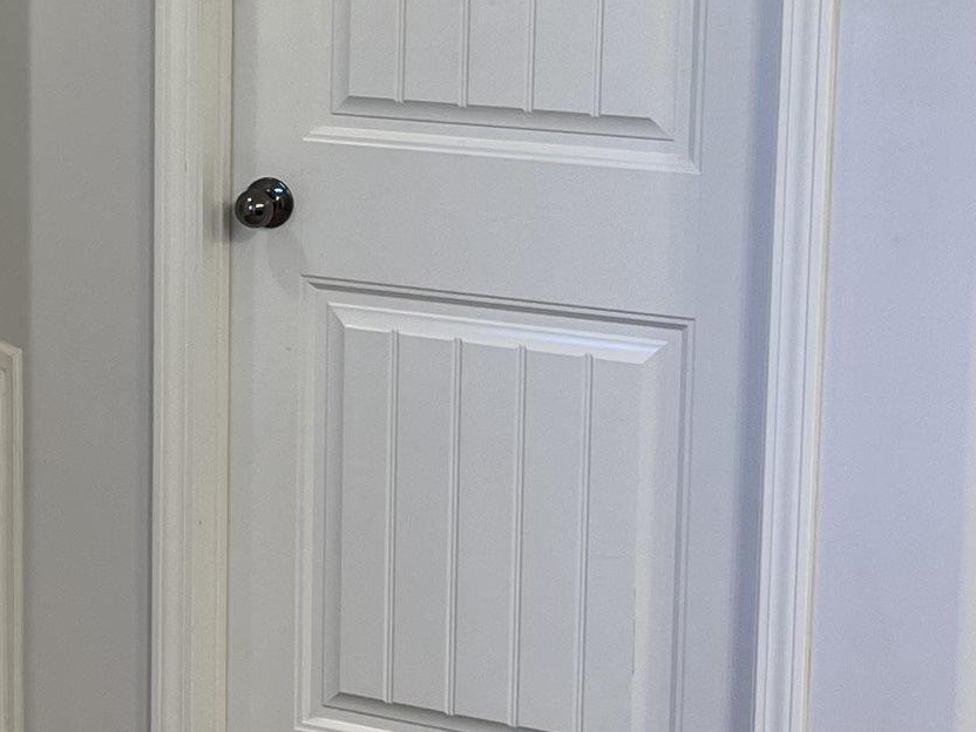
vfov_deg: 15.2
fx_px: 2707
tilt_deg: -8.0
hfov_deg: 19.6
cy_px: 89
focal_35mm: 96
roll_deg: +0.1
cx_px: -95
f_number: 1.5
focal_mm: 5.7
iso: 64
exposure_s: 1/126
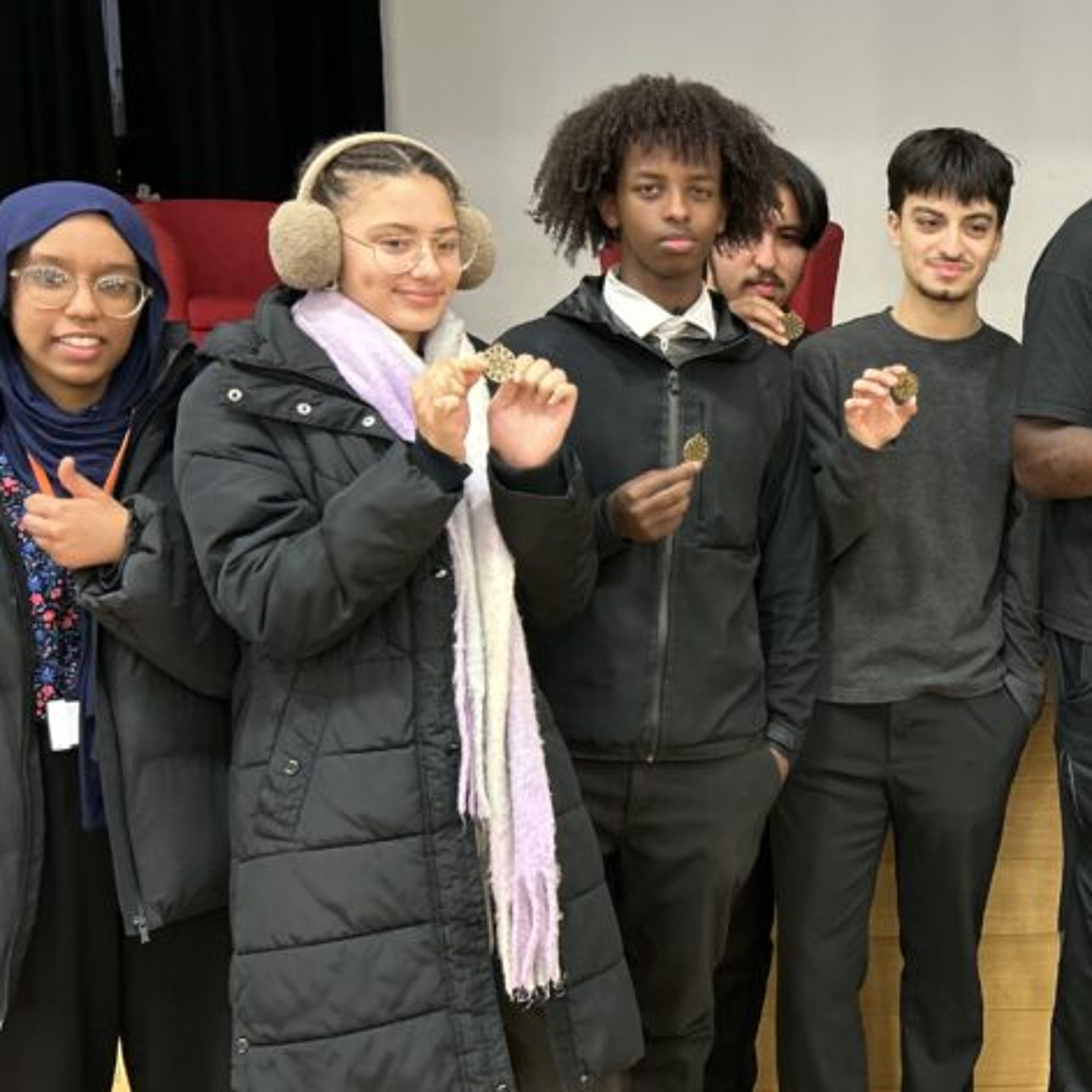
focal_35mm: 50
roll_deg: -0.5
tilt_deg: -5.8
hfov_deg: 31.0
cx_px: 1141
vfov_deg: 34.0
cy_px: 498
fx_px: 1785
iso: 250
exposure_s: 1/50
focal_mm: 5.7
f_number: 1.5
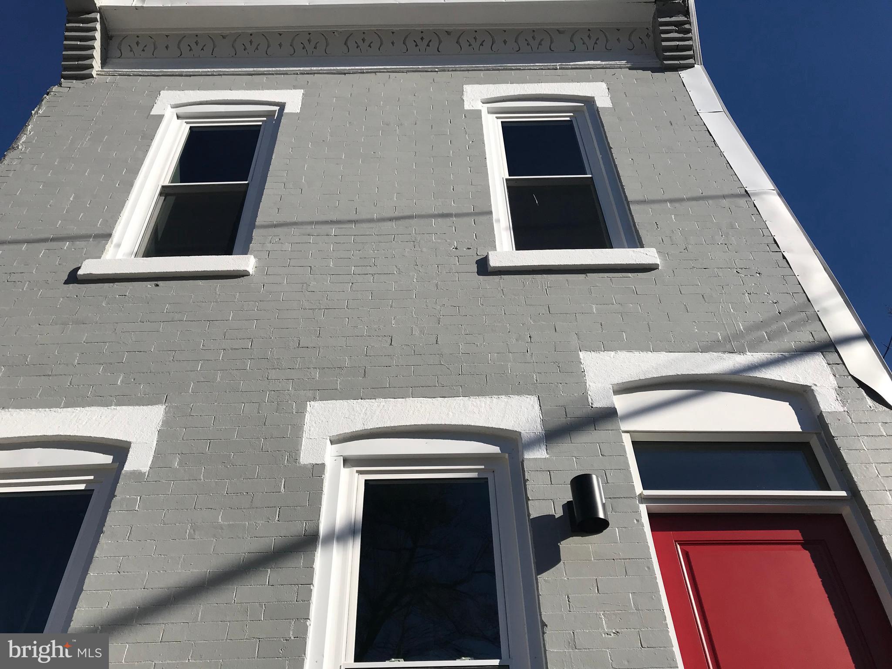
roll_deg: +1.8
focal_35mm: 28
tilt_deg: +43.4
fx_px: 722
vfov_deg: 49.7
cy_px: 334
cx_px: 446
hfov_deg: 63.4
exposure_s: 1/4167
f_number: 1.8
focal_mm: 3.99
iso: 20
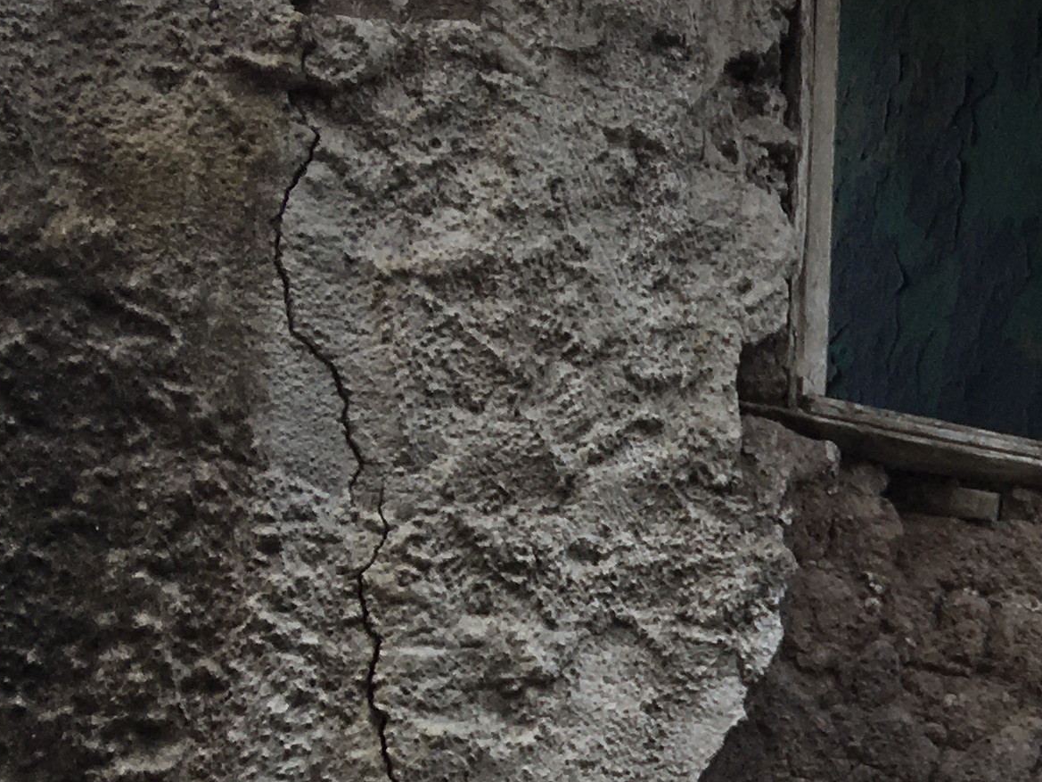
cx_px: 1598
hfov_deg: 17.5
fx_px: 3010
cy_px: 839
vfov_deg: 14.5
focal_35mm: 100
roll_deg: -1.1
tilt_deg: +7.3
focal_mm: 4.15
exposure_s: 1/398
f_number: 2.2
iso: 25
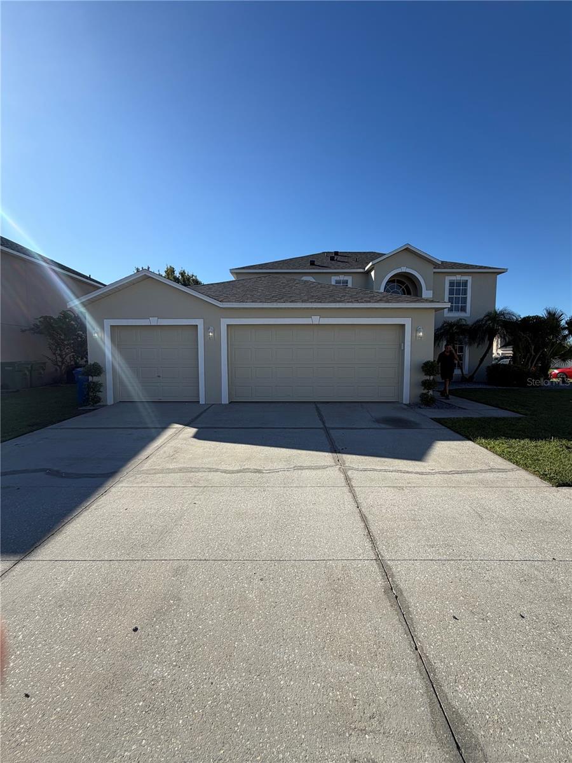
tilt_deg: -4.3
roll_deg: +0.5
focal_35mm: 14
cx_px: 286
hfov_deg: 85.7
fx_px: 308
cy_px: 382
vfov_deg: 102.1
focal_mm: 2.22
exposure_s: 1/876
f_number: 2.2
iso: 20
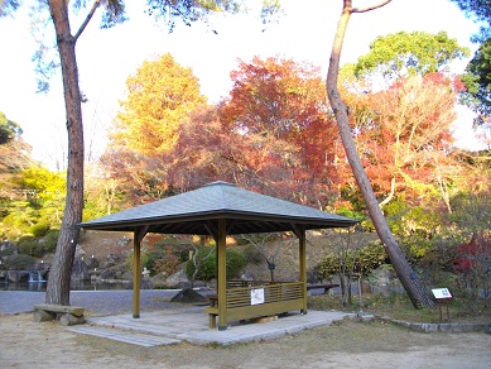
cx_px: 246
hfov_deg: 56.8
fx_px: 454
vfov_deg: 44.2
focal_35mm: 32
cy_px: 184
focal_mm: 5.7
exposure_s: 1/125
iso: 102
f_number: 2.9
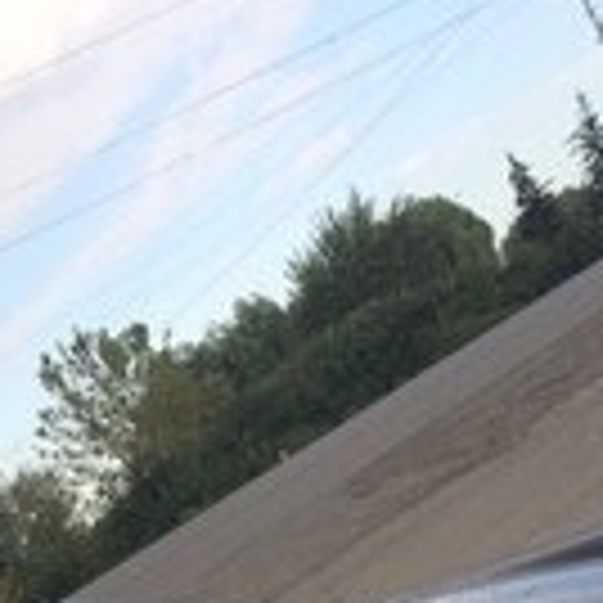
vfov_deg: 15.6
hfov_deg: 18.3
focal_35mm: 95
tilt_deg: -16.6
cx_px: 216
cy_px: 1089
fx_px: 1872
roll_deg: +33.1
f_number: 2.2
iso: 32
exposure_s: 1/855
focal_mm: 4.15
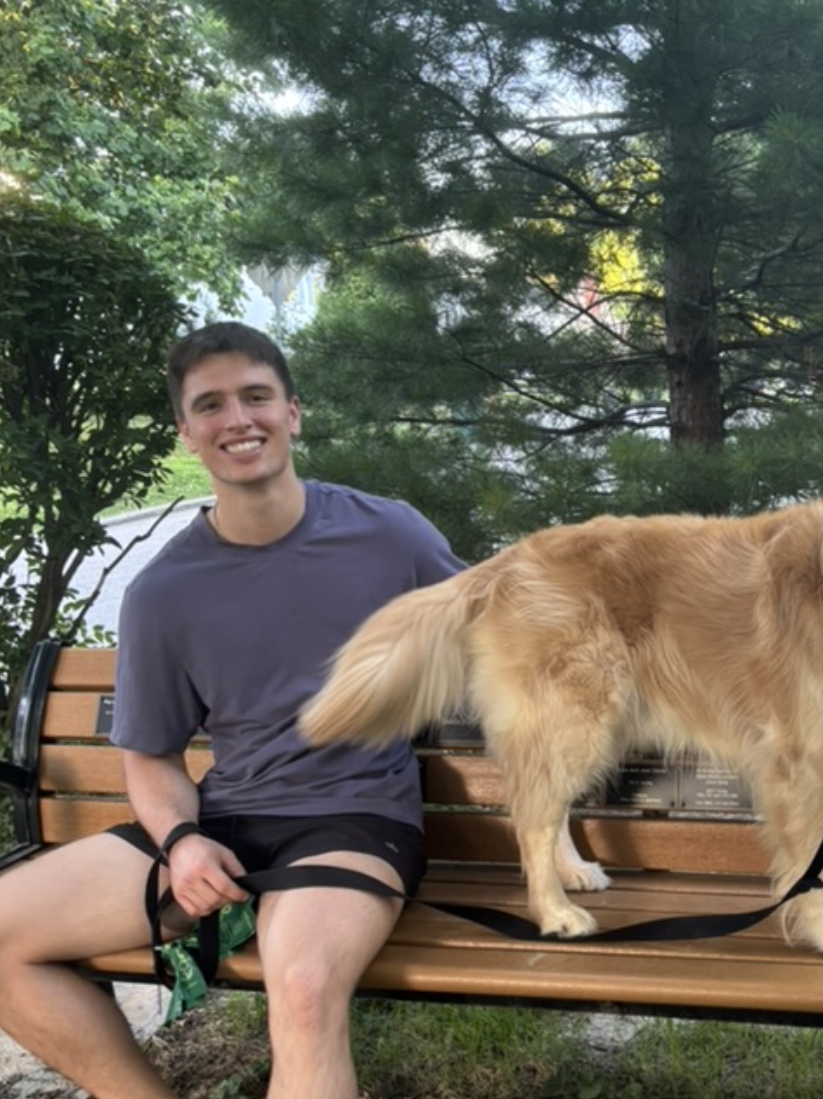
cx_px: 608
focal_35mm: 42
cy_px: 692
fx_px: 1332
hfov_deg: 33.7
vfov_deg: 44.4
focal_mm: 5.96
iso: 125
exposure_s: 1/62
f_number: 1.6
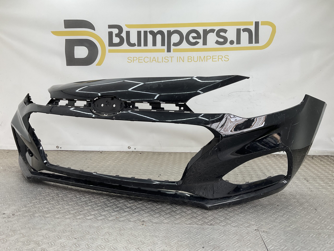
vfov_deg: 48.2
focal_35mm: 29
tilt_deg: -9.0
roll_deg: -2.3
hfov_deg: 61.7
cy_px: 126
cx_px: 167
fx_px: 280
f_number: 1.8
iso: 16
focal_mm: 3
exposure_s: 1/128
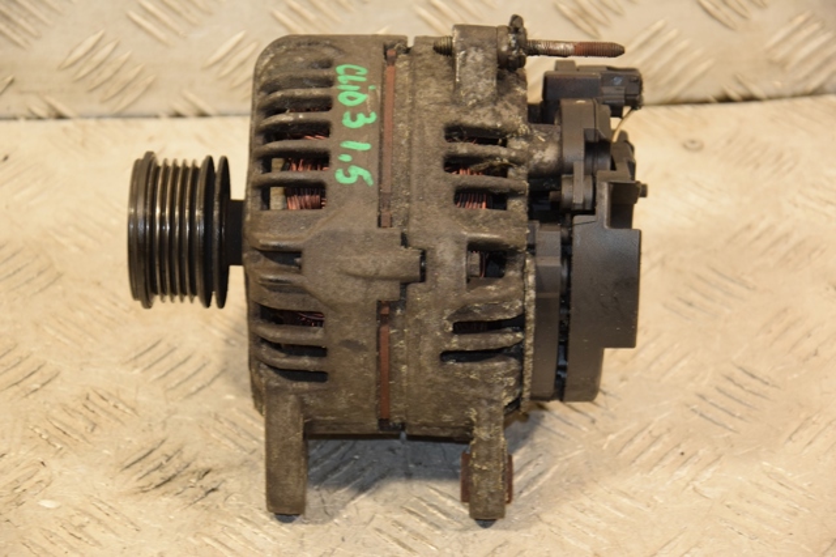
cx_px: 418
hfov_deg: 18.2
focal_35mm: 112
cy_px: 278
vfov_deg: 12.2
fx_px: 2611
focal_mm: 75
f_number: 5.3
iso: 800
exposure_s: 1/100
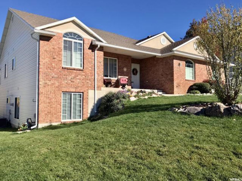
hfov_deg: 63.4
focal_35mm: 28
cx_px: 121
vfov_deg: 49.7
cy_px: 90
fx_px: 196
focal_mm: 3.99
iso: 20
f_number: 1.8
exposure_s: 1/1681
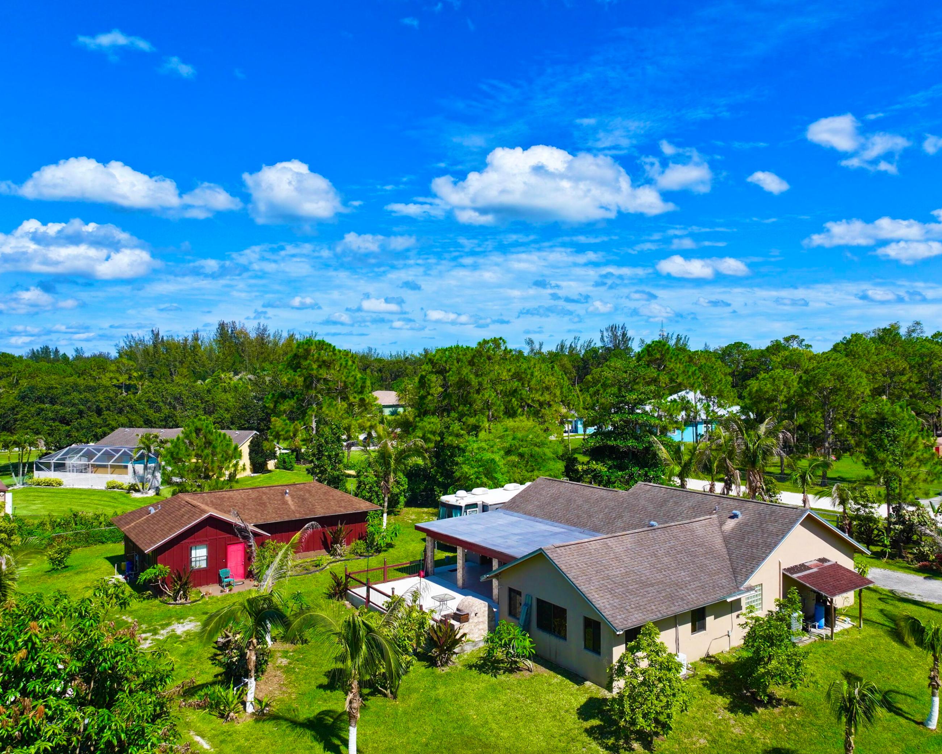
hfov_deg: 66.0
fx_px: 725
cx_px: 488
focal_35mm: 26
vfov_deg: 54.9
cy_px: 374
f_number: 2.8
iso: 100
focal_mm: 12.29
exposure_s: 1/2000
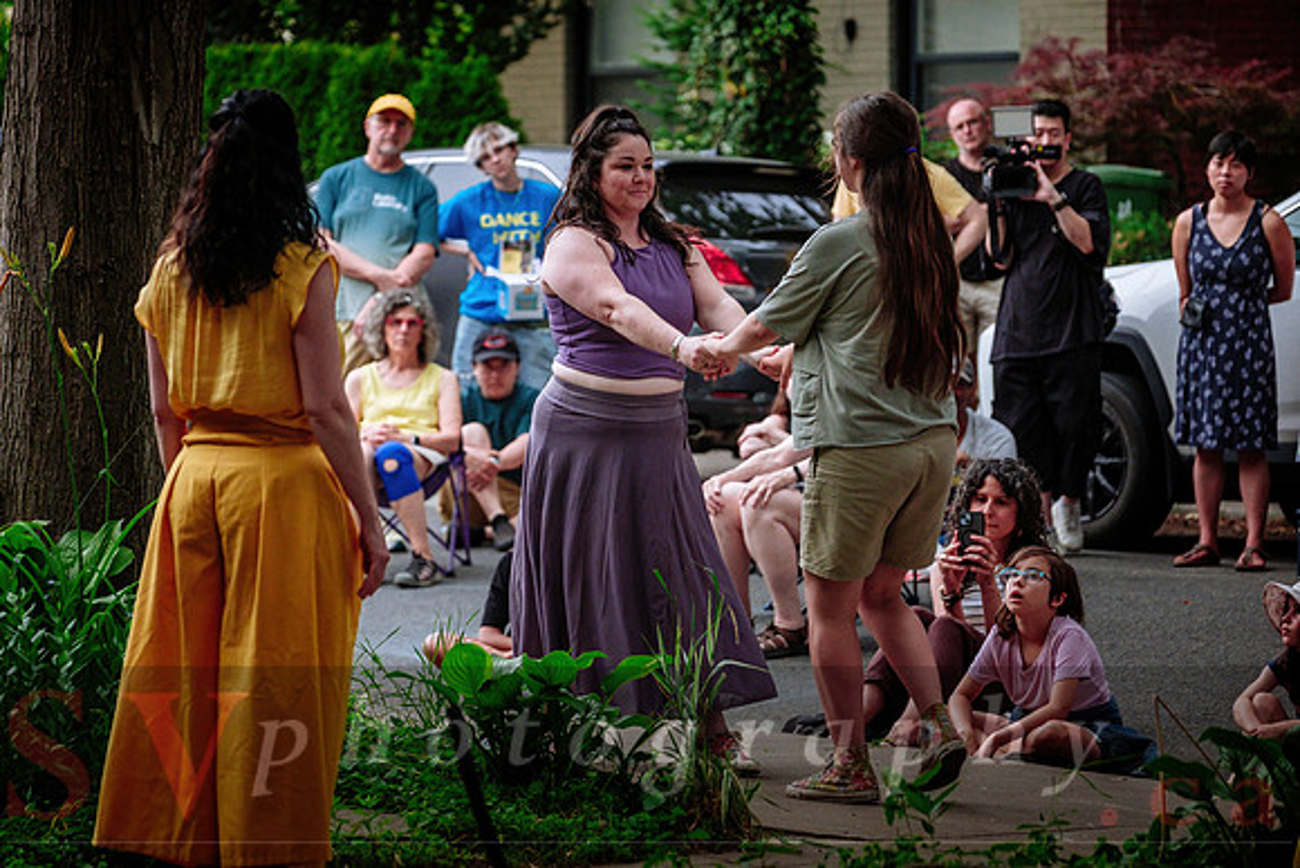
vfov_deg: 10.1
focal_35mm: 136
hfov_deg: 15.1
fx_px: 4912
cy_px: 434
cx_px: 650
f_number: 2.8
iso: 1600
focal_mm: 90.6
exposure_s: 1/250
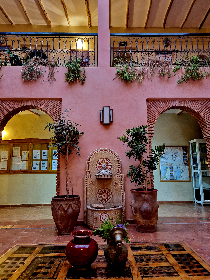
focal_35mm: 23
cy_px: 140
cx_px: 105
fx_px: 186
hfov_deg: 58.9
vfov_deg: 73.9
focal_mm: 5.4
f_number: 1.8
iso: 640
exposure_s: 1/33
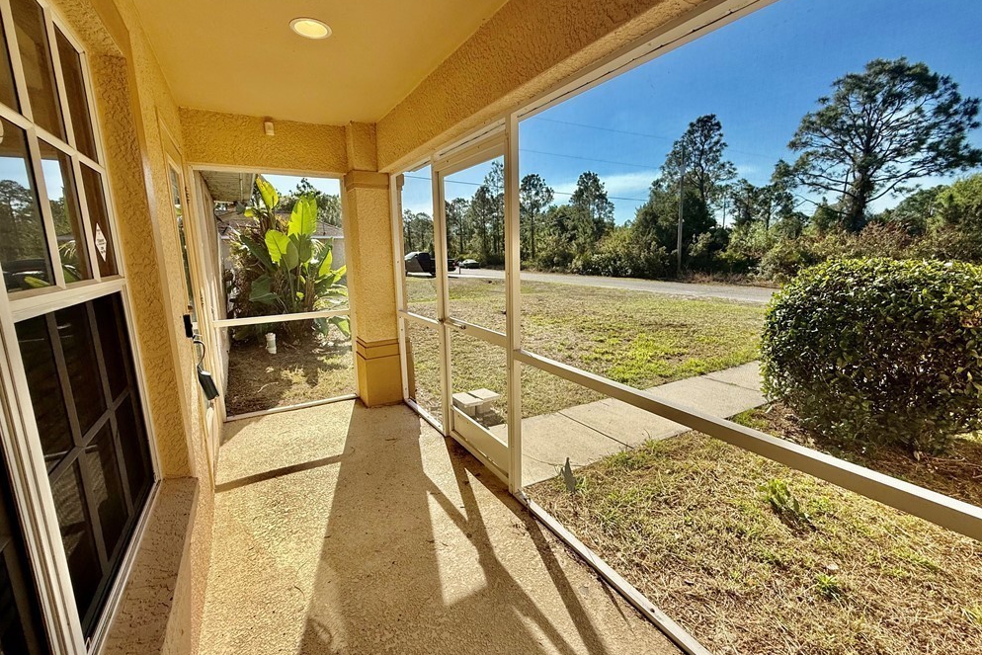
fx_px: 409
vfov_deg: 77.3
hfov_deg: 100.4
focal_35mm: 15
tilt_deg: -9.1
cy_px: 319
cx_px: 491
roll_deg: +1.0
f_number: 2.2
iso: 50
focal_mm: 2.22
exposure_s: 1/1167
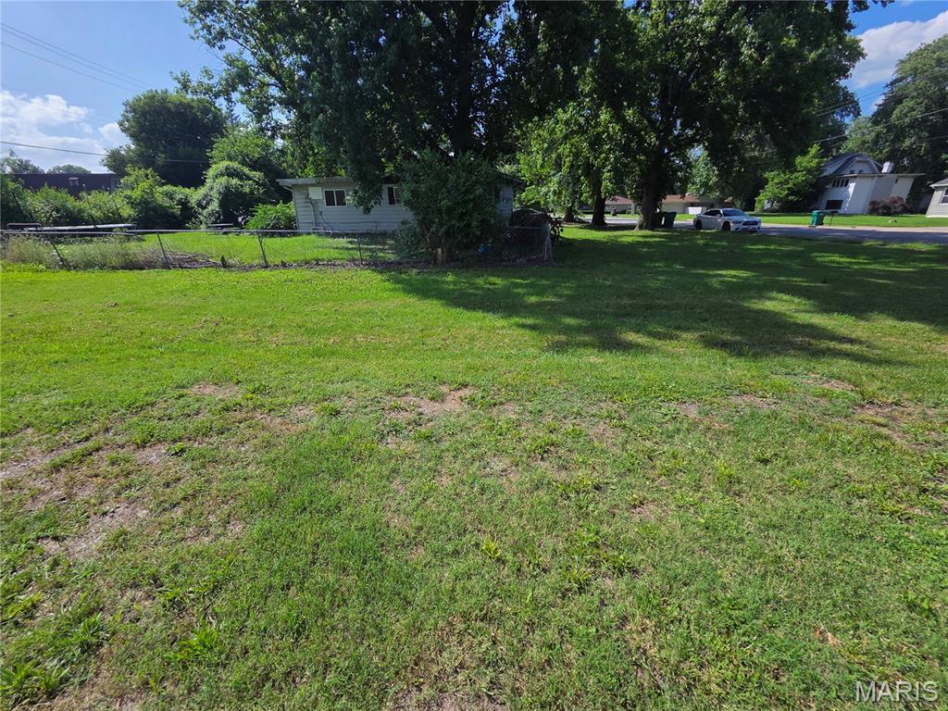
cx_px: 474
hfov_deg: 106.2
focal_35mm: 13
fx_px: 356
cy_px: 356
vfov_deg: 89.9
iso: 50
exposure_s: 1/1824
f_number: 2.2
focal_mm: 2.2
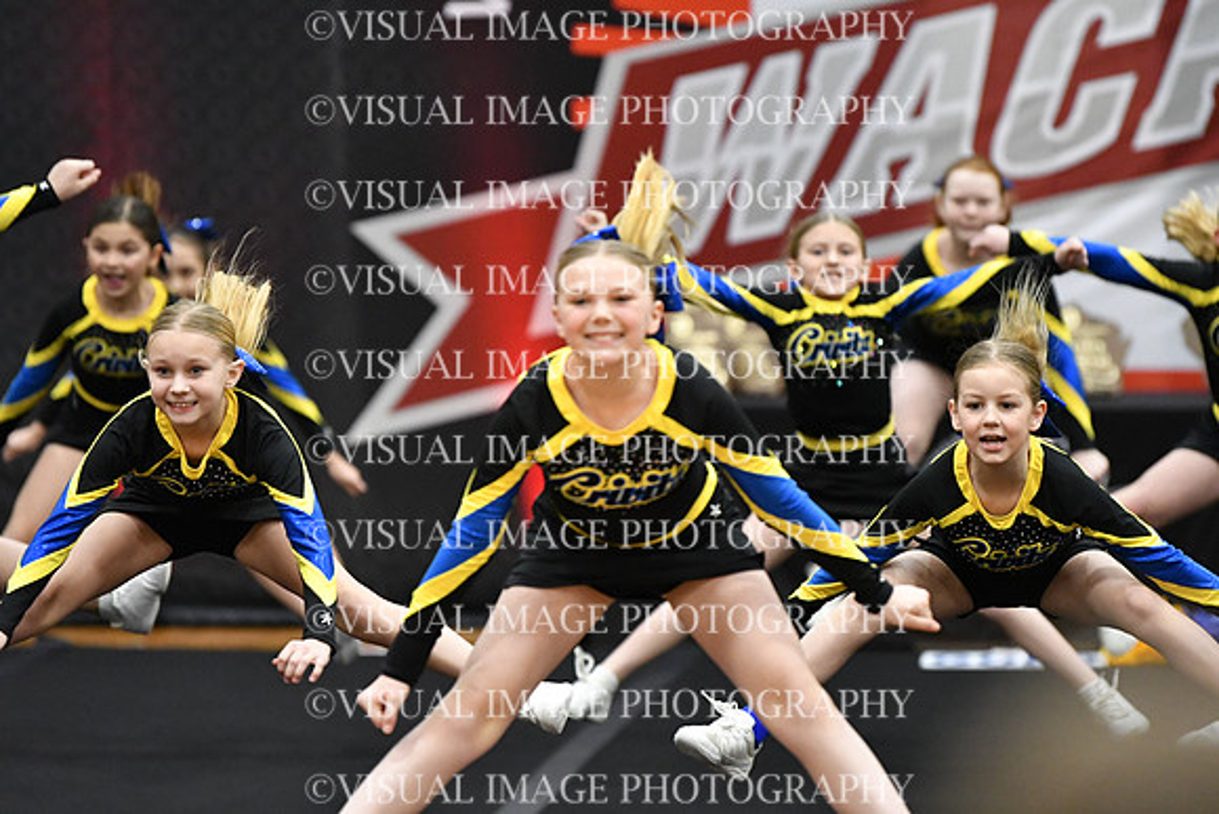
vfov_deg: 5.4
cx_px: 610
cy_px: 407
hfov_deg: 8.1
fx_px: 8636
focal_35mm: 255
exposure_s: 1/800
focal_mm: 170
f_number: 2.8
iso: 5000
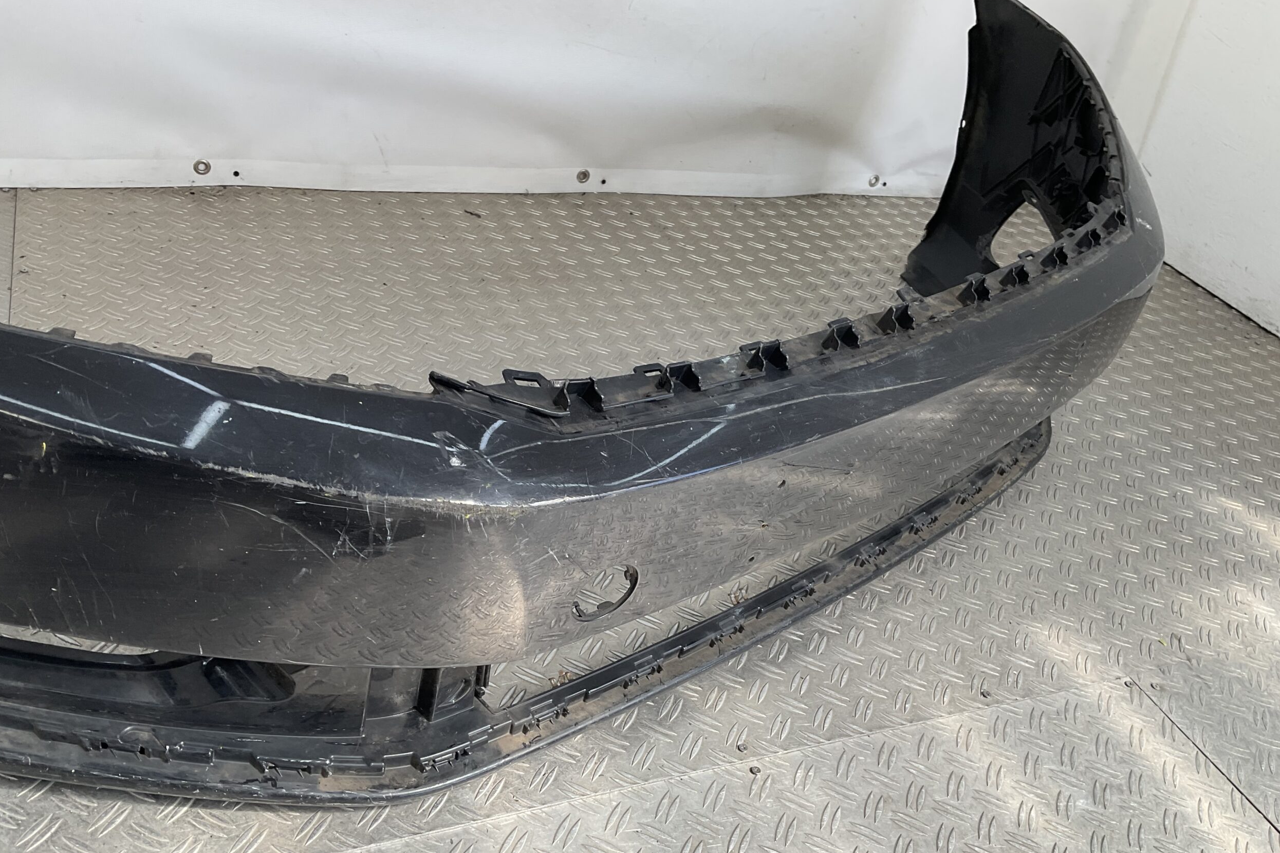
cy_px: 485
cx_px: 645
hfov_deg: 60.3
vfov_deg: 42.2
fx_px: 1102
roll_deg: -14.3
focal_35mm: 31
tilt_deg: -34.7
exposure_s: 1/283
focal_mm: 3
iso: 16
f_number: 1.8
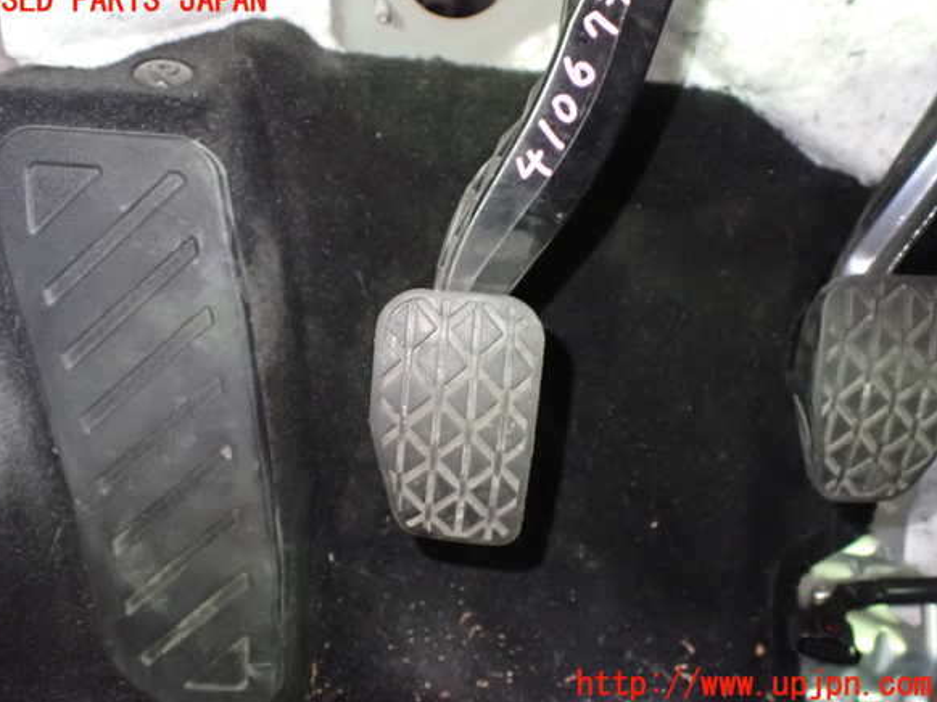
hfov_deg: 55.4
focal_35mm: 33
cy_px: 343
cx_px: 457
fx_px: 893
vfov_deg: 42.9
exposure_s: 1/30
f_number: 2.4
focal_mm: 5.79
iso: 1600
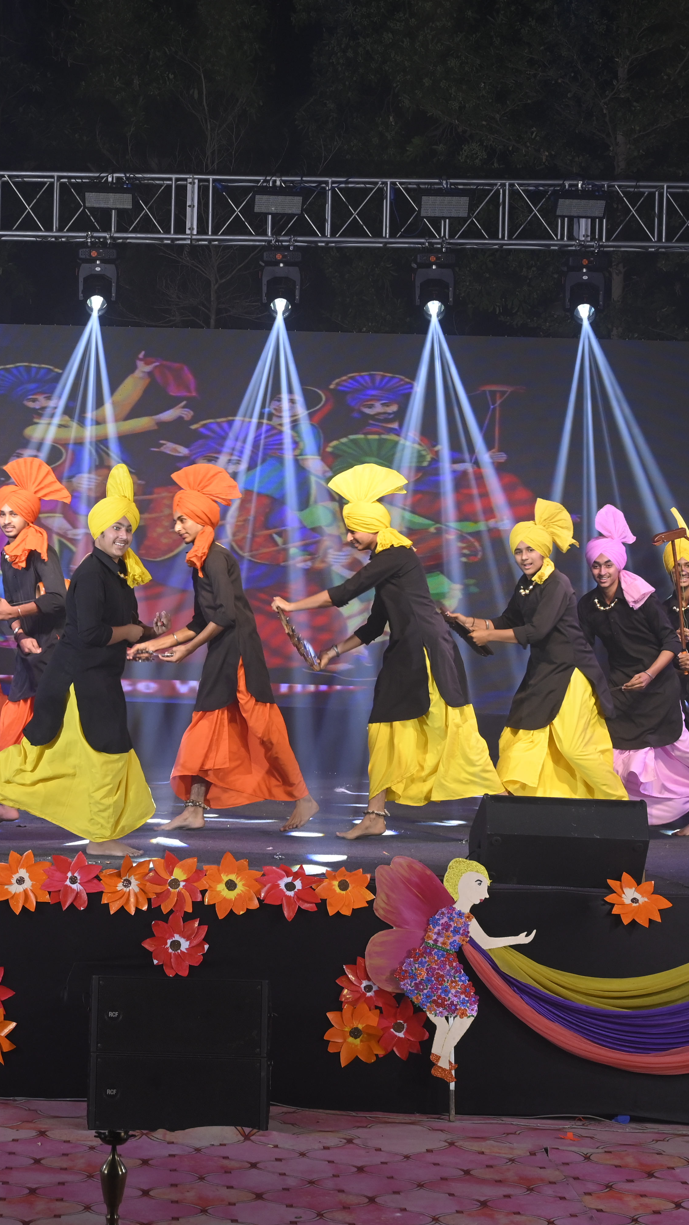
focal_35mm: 71
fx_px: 2306
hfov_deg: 16.8
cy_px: 611
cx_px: 116
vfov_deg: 29.7
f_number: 8
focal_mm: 45
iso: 1000
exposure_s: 1/200
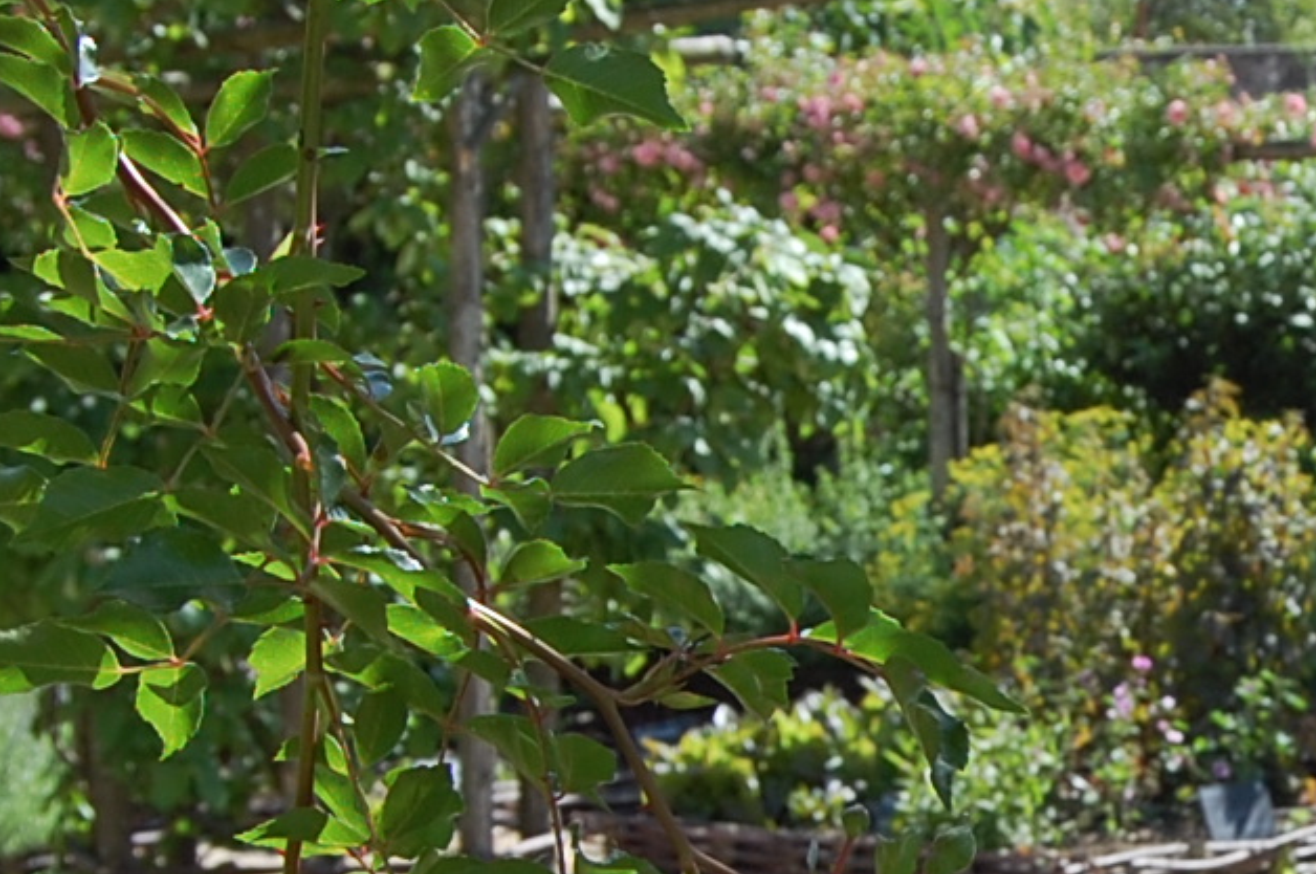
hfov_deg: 14.4
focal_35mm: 140
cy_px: 788
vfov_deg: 9.7
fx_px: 5111
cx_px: 1352
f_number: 8
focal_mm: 26
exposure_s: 1/250
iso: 200
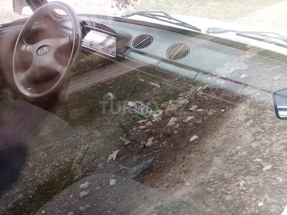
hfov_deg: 58.4
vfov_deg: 45.4
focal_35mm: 31
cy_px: 108
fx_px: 257
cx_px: 144
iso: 64
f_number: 2.2
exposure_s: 1/100
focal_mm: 3.3
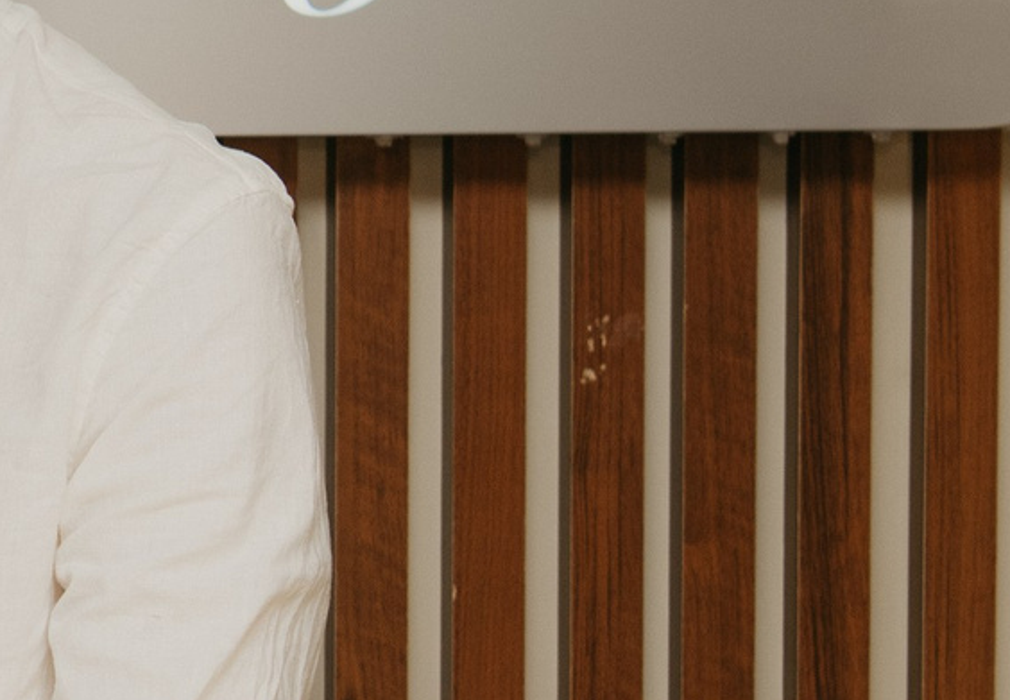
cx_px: -596
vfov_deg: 7.5
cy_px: 330
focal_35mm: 187
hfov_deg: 10.4
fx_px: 5311
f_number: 4
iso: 160
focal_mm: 38
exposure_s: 1/160
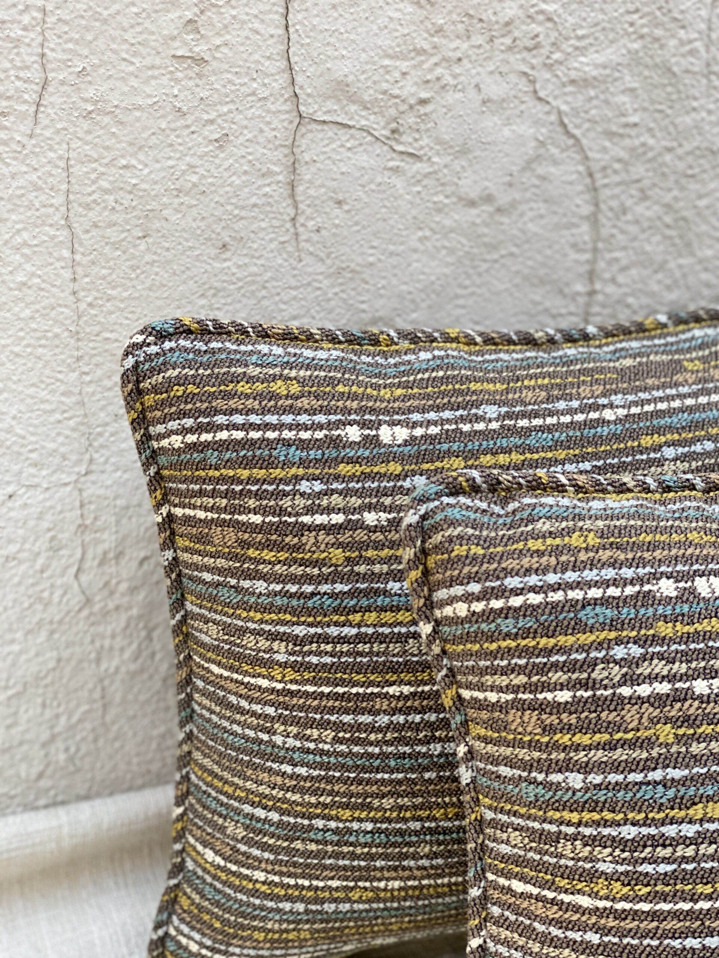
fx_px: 1440
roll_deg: -2.8
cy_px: 479
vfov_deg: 36.8
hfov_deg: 28.0
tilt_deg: -25.3
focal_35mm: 52
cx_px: 360
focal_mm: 6
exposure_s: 1/122
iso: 160
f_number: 2
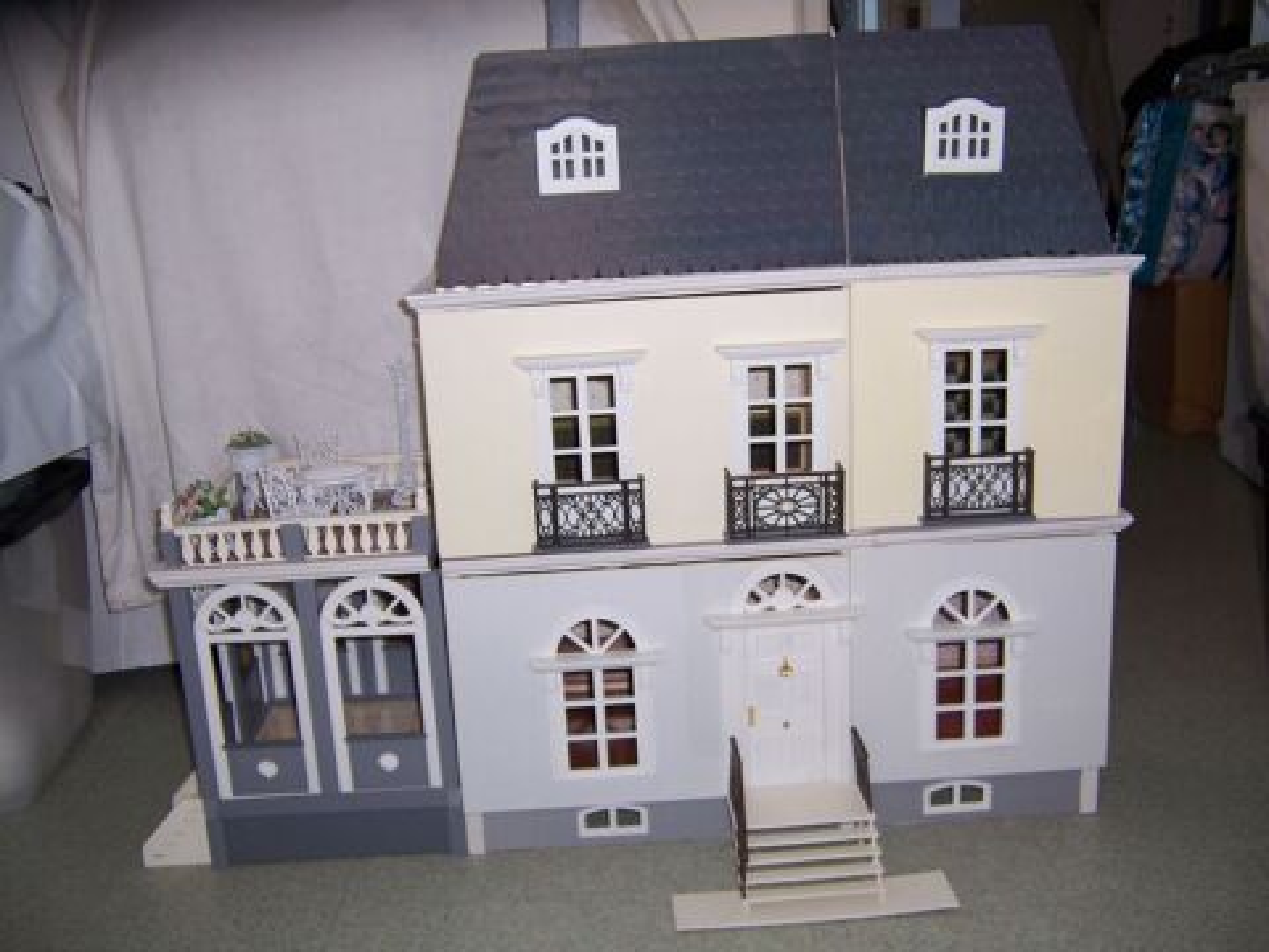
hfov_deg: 55.4
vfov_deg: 42.9
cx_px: 634
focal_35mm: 33
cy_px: 476
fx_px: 1210
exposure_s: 1/60
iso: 80
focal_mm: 5.5
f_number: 2.8
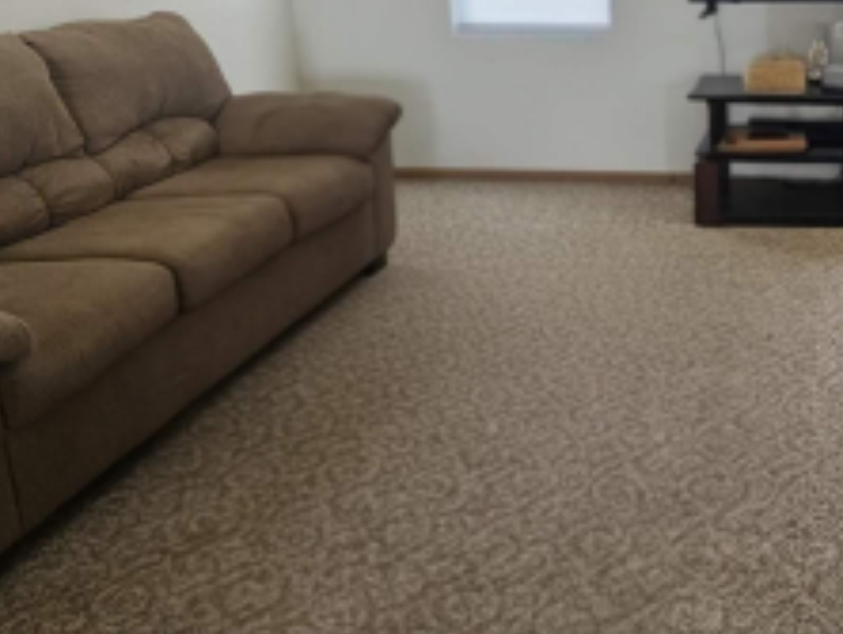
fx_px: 951
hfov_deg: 43.2
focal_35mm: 39
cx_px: 777
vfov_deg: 36.2
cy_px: 178
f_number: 2.2
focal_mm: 2.2
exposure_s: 1/60.2
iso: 200
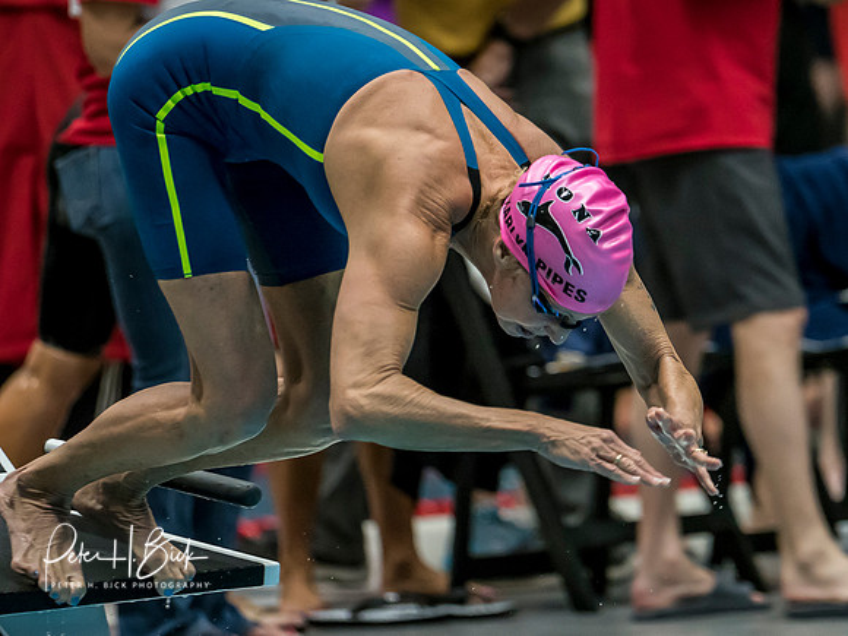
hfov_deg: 3.8
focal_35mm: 526
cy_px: 272
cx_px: 518
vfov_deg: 2.8
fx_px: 12875
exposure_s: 1/1000
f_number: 2.8
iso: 3200
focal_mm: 200
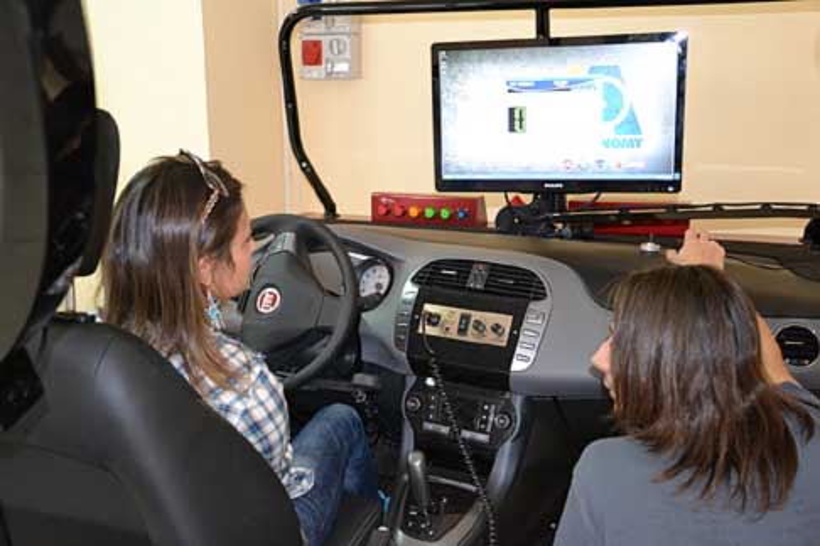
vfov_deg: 34.2
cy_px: 273
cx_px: 410
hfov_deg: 49.6
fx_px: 888
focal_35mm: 39
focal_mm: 26
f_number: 4
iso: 2200
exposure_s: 1/60
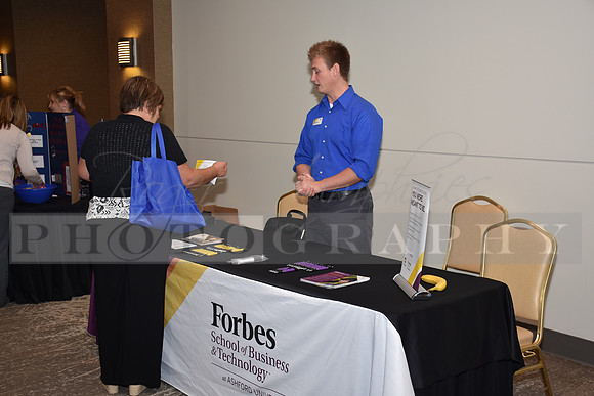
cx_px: 297
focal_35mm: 45
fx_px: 743
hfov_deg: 43.6
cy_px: 198
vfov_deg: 29.9
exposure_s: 1/60
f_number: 5
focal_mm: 30
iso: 200
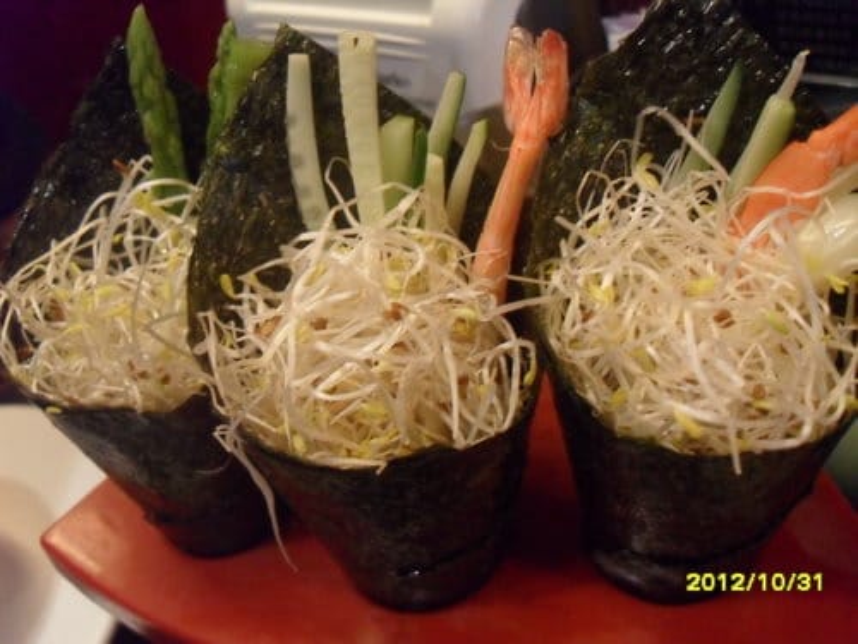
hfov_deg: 52.6
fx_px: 868
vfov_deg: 40.7
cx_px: 429
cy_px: 322
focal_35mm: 35
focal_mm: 6.2
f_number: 2.8
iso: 400
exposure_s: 1/20
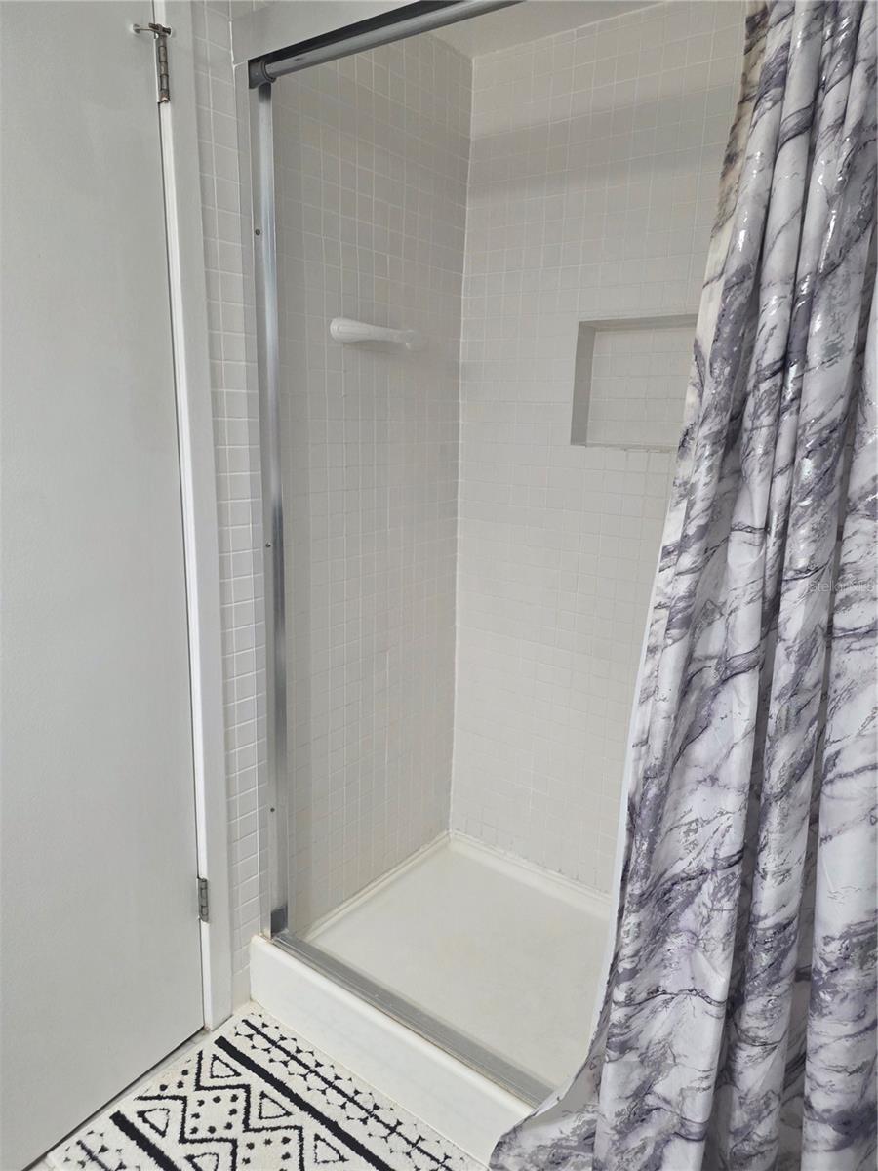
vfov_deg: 73.9
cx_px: 439
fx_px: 778
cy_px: 586
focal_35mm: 23
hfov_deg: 58.9
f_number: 1.7
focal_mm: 6.25
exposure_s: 1/120
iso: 500
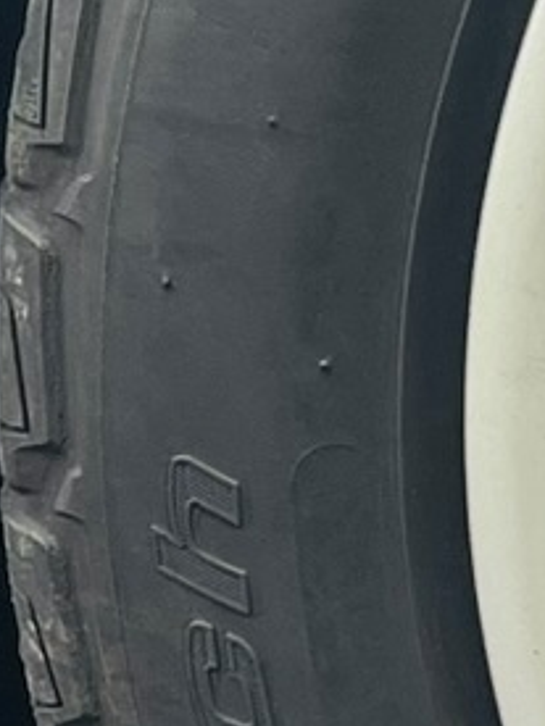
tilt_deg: -12.2
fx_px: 4051
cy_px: 502
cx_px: 1811
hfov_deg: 6.7
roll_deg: -3.0
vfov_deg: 10.2
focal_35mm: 193
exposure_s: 1/121
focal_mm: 4.2
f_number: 1.6
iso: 32
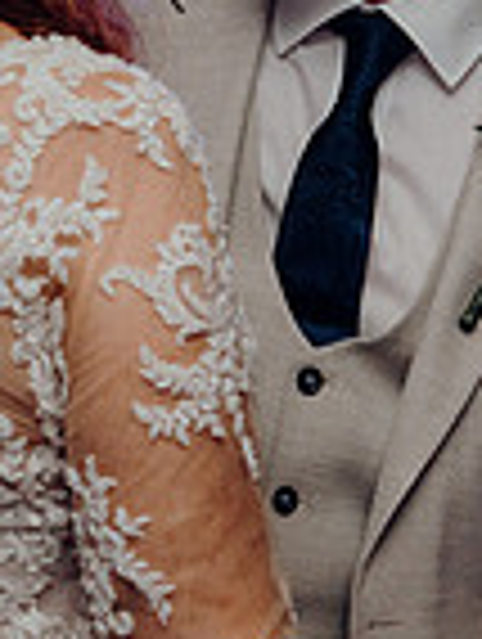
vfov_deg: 7.7
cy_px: 205
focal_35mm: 255
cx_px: 401
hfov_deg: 5.8
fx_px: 4720
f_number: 3.5
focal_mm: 65
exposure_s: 1/200
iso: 2500
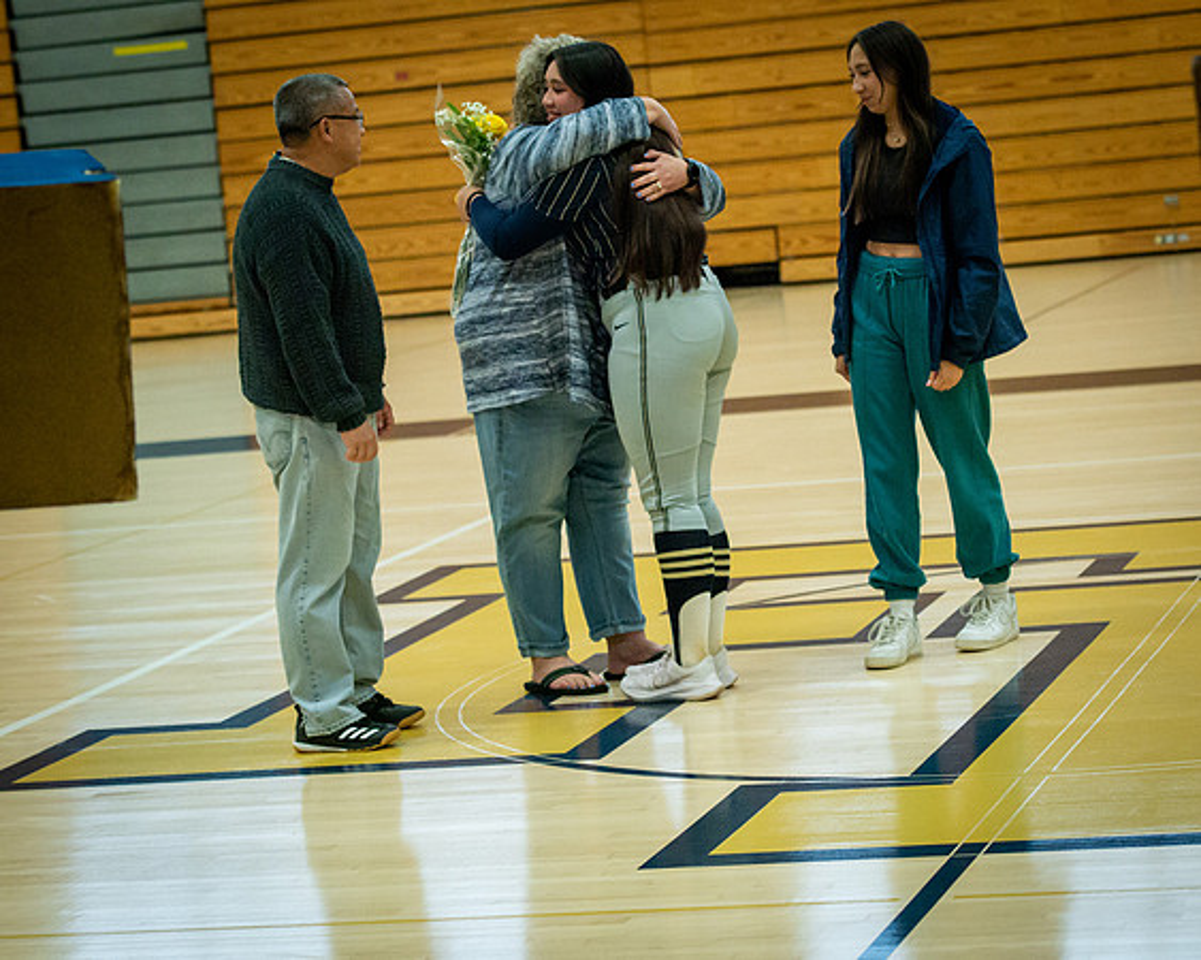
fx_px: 4206
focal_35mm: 118
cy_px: 440
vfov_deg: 13.0
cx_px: 628
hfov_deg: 16.3
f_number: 4
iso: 5000
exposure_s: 1/500
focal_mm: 78
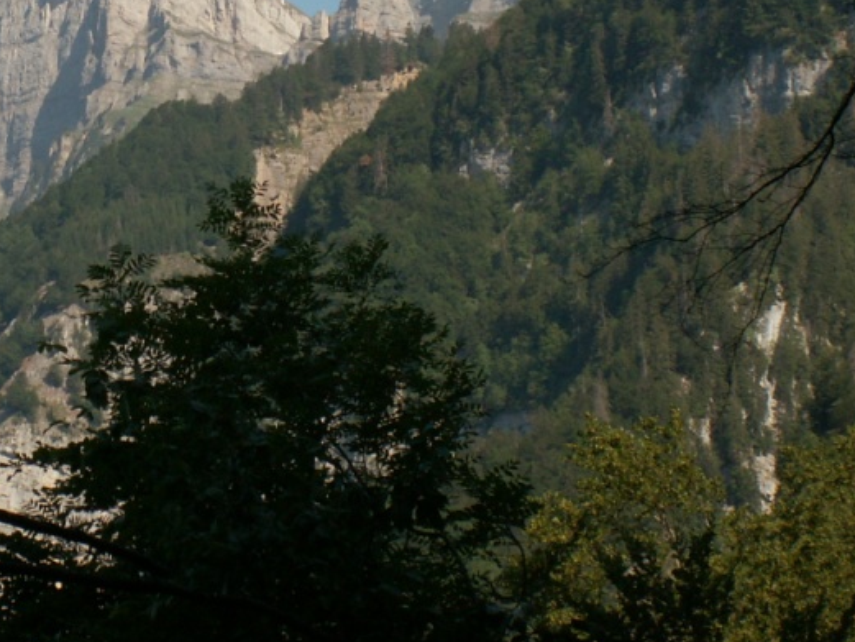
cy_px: 16
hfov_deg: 11.2
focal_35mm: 175
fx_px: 4323
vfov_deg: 8.4
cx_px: 105
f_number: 7.1
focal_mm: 14.87
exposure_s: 1/200
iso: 50
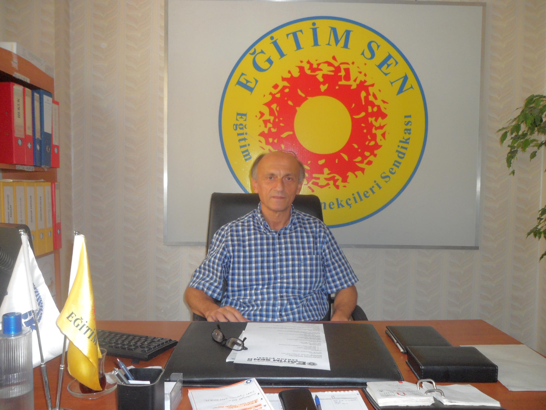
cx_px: 273
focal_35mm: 27
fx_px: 426
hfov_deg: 65.3
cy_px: 205
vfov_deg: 51.4
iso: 200
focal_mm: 4.9
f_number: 3.5
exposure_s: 1/45
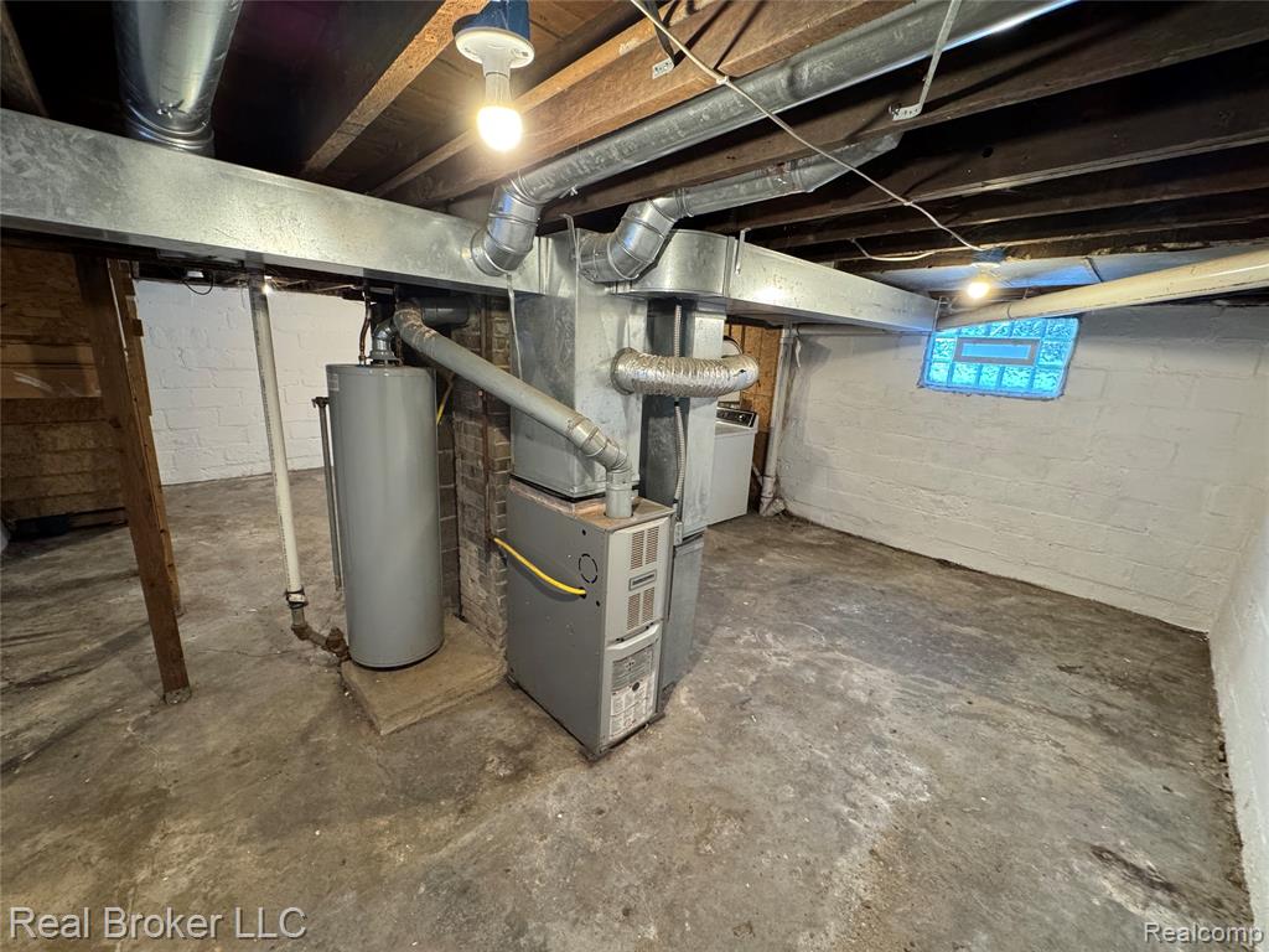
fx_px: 513
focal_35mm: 14
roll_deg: -3.4
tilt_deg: -14.2
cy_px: 476
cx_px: 634
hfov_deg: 102.1
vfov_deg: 85.7
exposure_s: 1/60
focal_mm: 2.22
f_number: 2.2
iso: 400
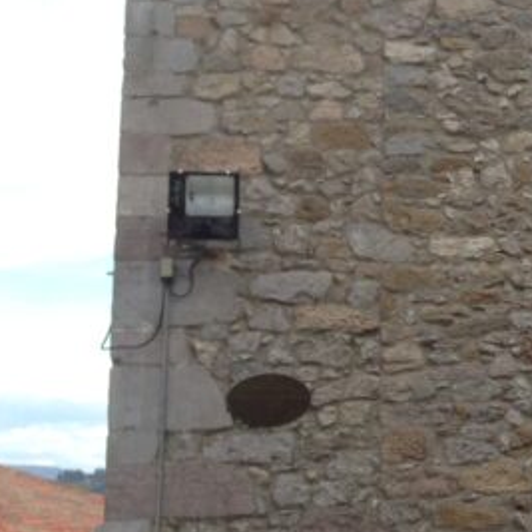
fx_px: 1947
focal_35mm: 112
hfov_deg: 13.8
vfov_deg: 15.6
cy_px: 277
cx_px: 966
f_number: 2.4
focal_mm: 4.12
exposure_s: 1/441
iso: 50
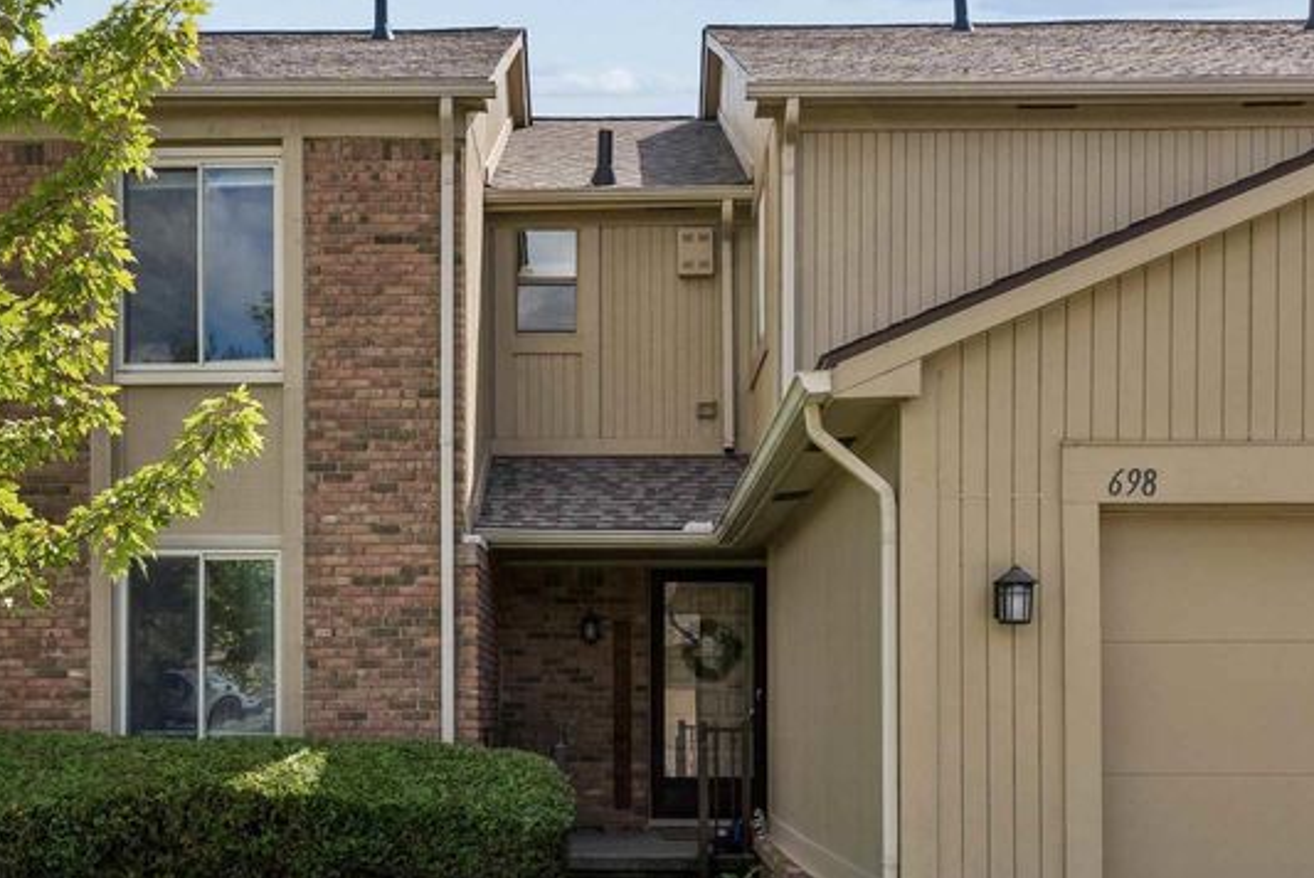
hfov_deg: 41.0
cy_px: 660
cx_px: 577
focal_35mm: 48
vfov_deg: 27.7
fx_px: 1753
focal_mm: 25
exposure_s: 1/160
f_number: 11
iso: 200
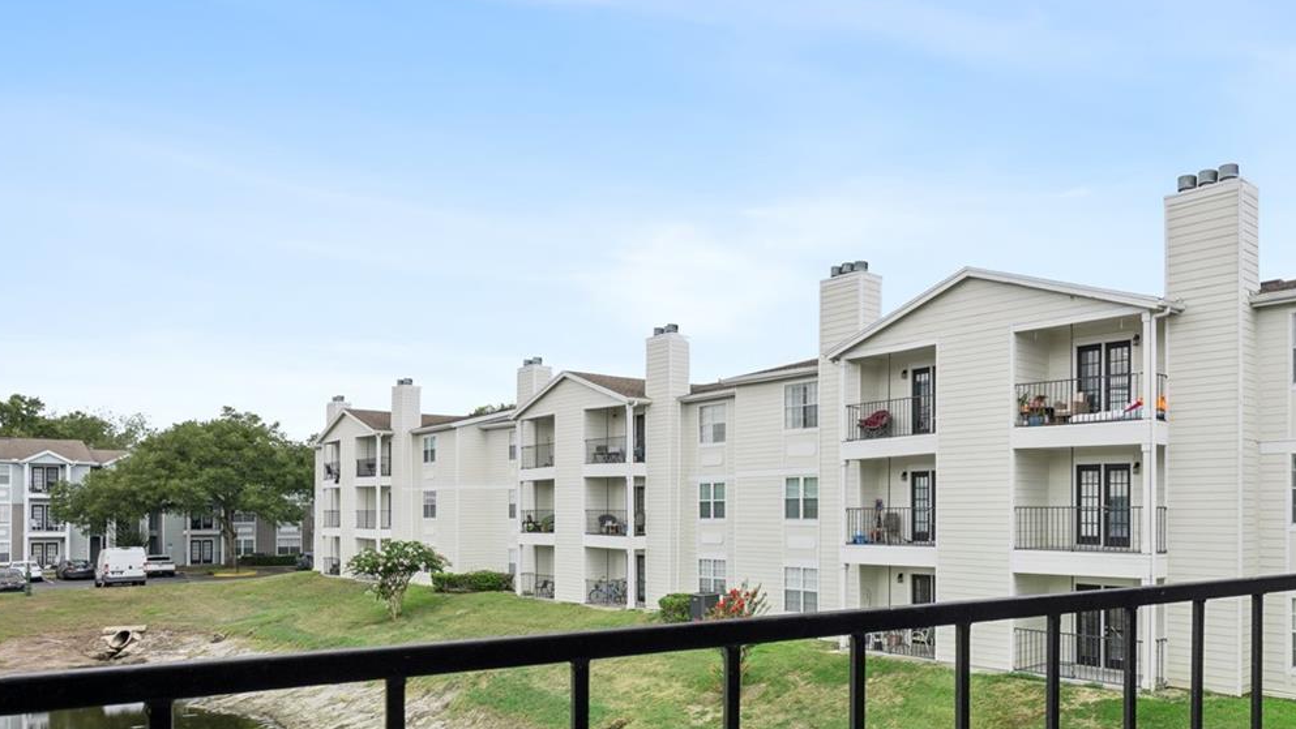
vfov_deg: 42.0
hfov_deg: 66.7
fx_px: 928
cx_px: 924
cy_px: 516
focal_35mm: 27
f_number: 9
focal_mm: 16
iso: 200
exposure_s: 1/200
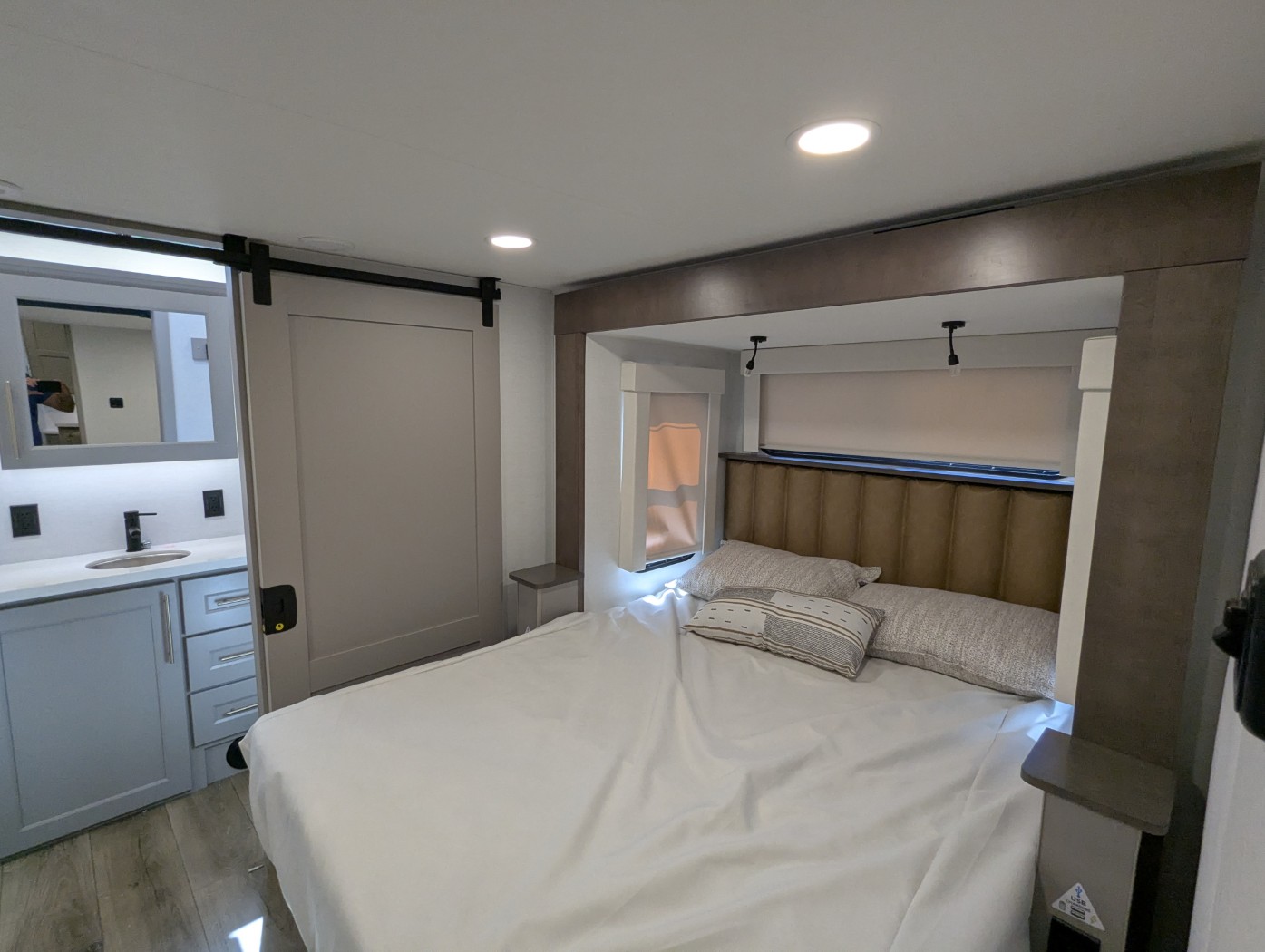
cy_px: 476
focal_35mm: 16
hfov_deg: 94.4
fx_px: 585
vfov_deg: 78.2
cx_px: 632
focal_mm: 2.35
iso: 284
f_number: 2.2
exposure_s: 1/165
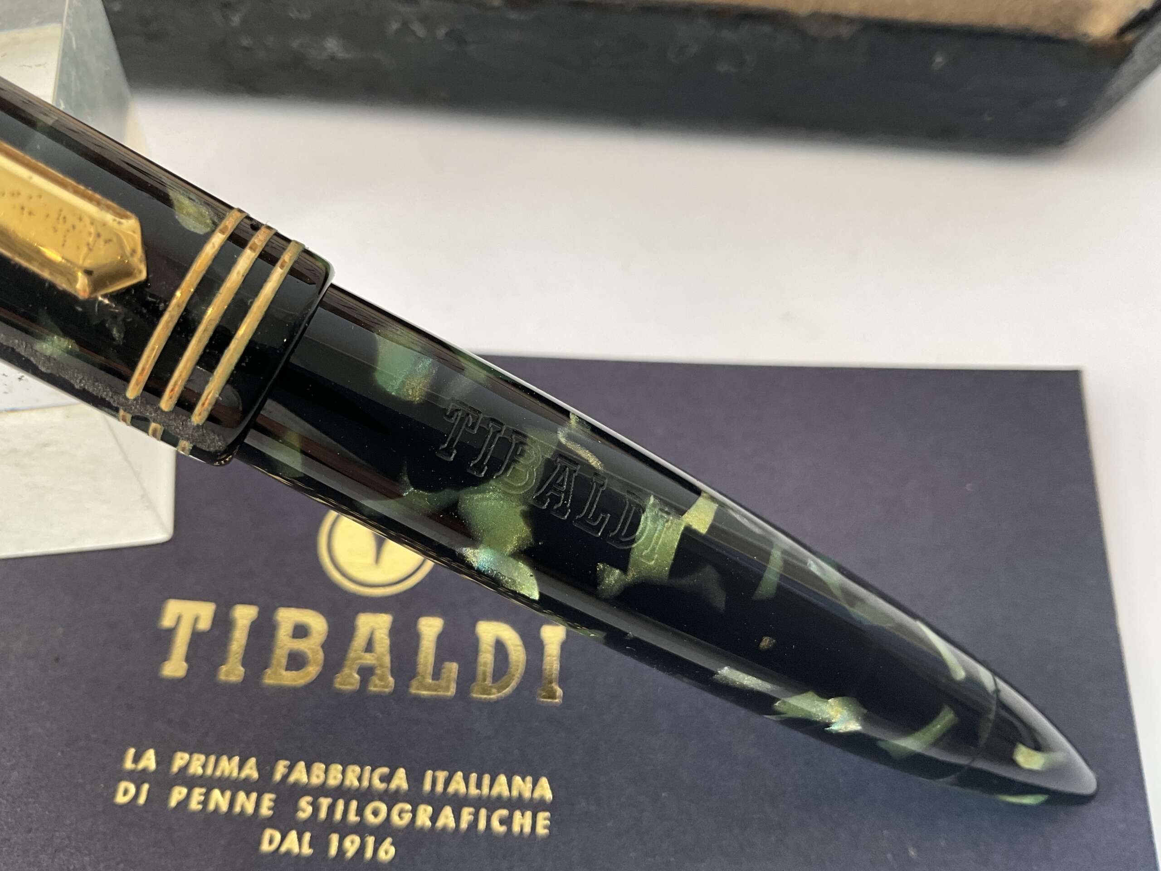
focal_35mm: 29
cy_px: 436
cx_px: 580
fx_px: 973
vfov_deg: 48.2
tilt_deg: -62.6
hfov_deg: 61.7
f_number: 1.8
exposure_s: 1/50
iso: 40
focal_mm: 3
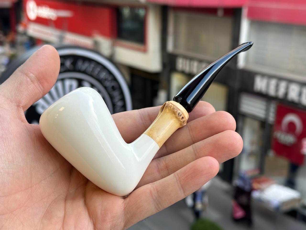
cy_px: 115
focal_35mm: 48
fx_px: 424
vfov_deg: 30.3
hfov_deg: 39.7
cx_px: 153
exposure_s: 1/146
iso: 50
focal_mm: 6.86
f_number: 1.78
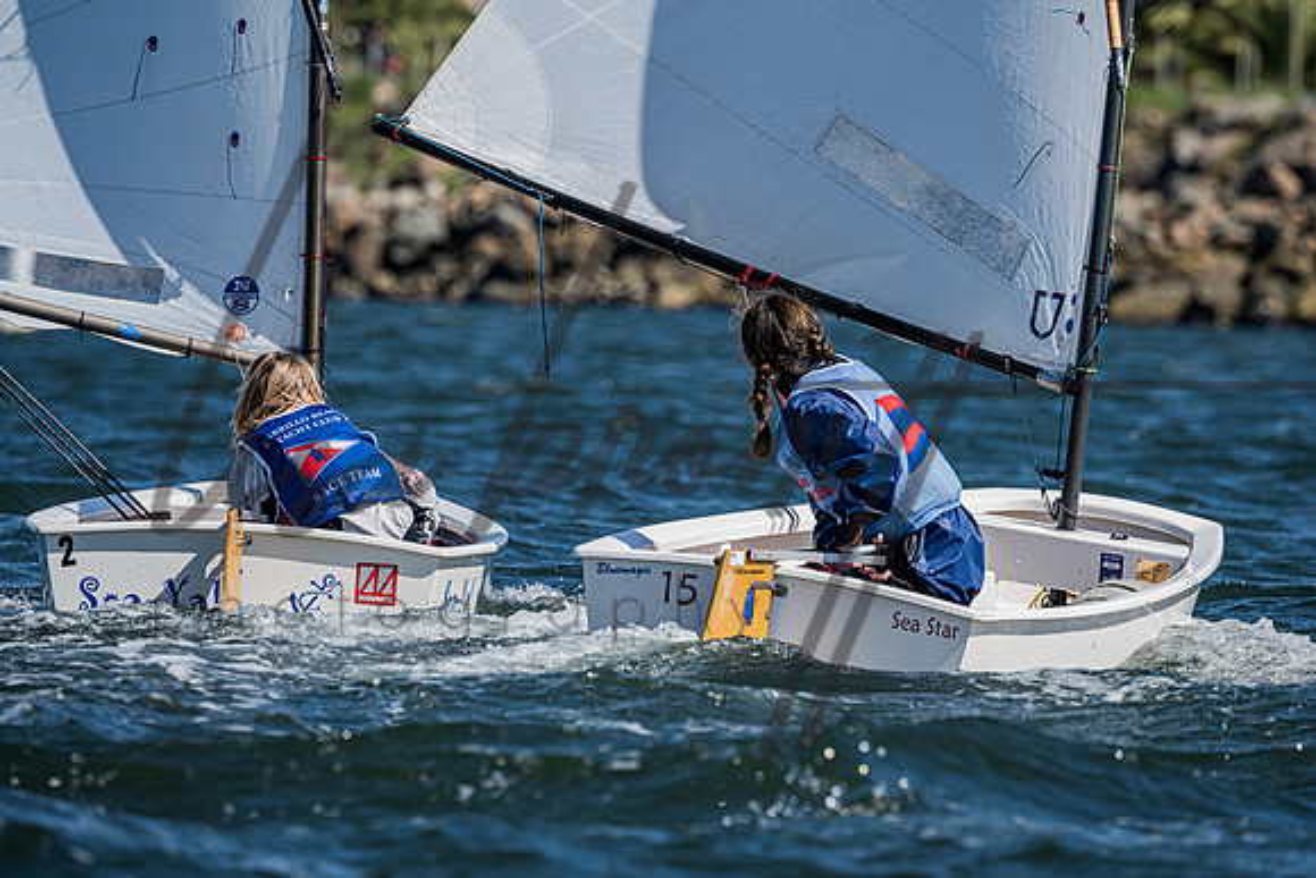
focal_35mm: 420
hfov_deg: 4.9
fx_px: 15355
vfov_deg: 3.3
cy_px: 438
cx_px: 676
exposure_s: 1/1000
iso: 320
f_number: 8
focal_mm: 400
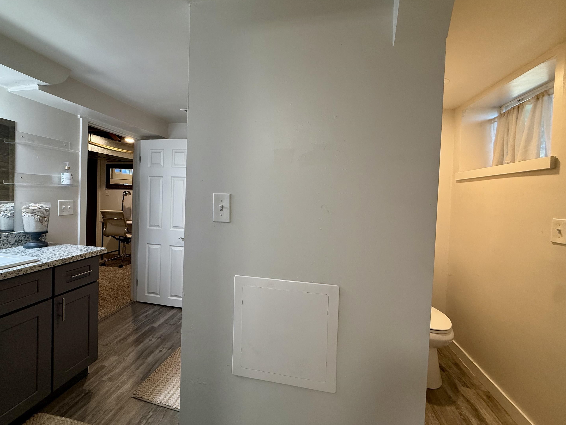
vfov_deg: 81.7
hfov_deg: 98.0
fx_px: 245
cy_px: 200
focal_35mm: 15
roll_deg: -1.8
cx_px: 265
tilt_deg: -0.8
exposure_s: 1/60
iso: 160
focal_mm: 2.22
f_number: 2.2
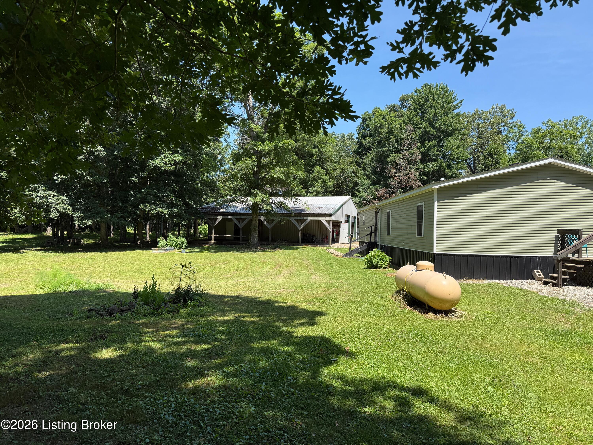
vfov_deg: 56.8
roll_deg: -1.8
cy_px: 222
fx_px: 411
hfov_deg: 71.6
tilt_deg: +0.9
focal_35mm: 24
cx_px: 296
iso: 80
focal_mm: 6.76
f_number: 1.78
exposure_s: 1/1855
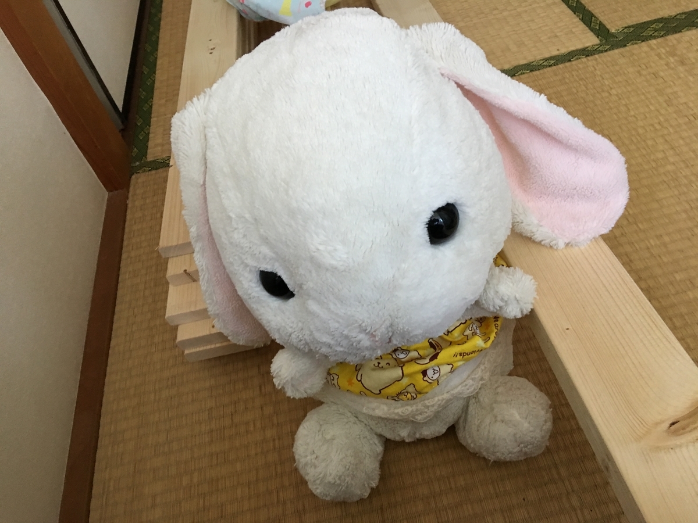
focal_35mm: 29
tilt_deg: -46.2
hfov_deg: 61.7
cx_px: 349
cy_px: 262
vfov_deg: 48.2
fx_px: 585
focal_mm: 4.15
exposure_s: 1/15
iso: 64
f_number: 2.2
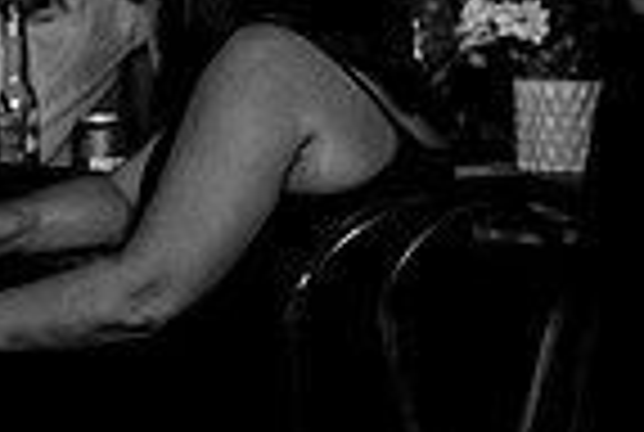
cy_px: -199
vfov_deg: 5.2
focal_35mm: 265
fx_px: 4750
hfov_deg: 7.5
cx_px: -569
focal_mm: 52
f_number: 4
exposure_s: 1/200
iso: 1000
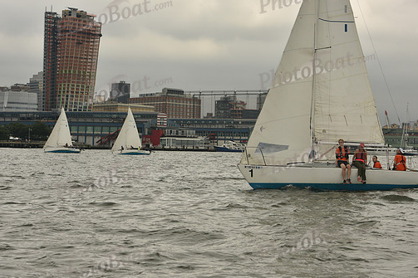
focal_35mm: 90
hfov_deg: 22.6
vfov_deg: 15.2
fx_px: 1045
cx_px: 216
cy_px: 123
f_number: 6.3
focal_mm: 78
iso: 320
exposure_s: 1/1600
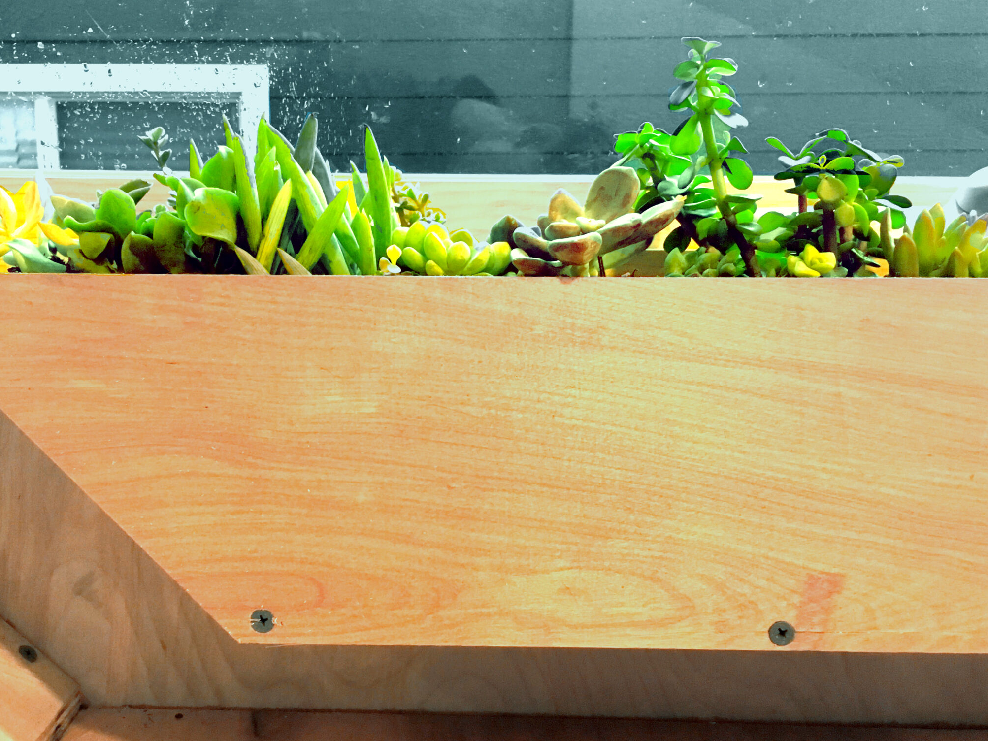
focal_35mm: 37
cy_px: 404
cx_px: 401
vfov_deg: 38.6
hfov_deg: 49.9
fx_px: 1056
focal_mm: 4.15
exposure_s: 1/30
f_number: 2.2
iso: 200
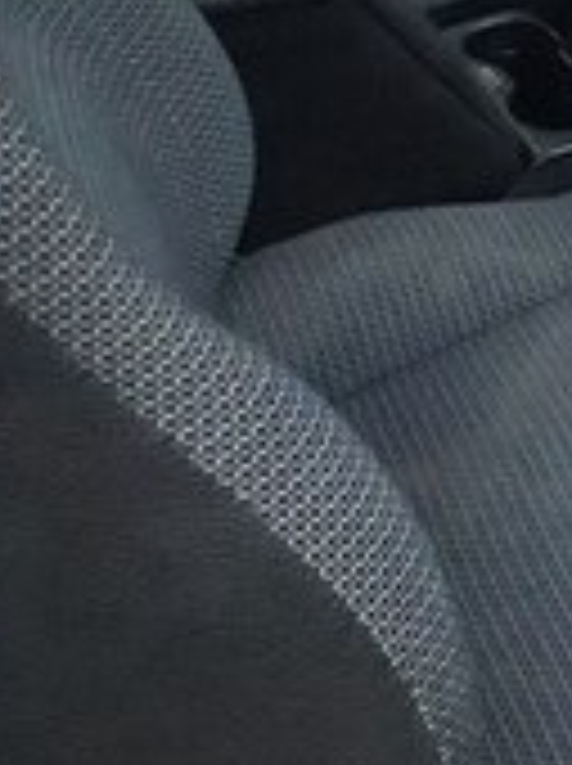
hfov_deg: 17.3
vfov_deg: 22.5
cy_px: -189
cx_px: 775
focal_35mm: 79
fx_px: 1745
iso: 800
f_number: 1.9
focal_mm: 3.6
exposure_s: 1/17
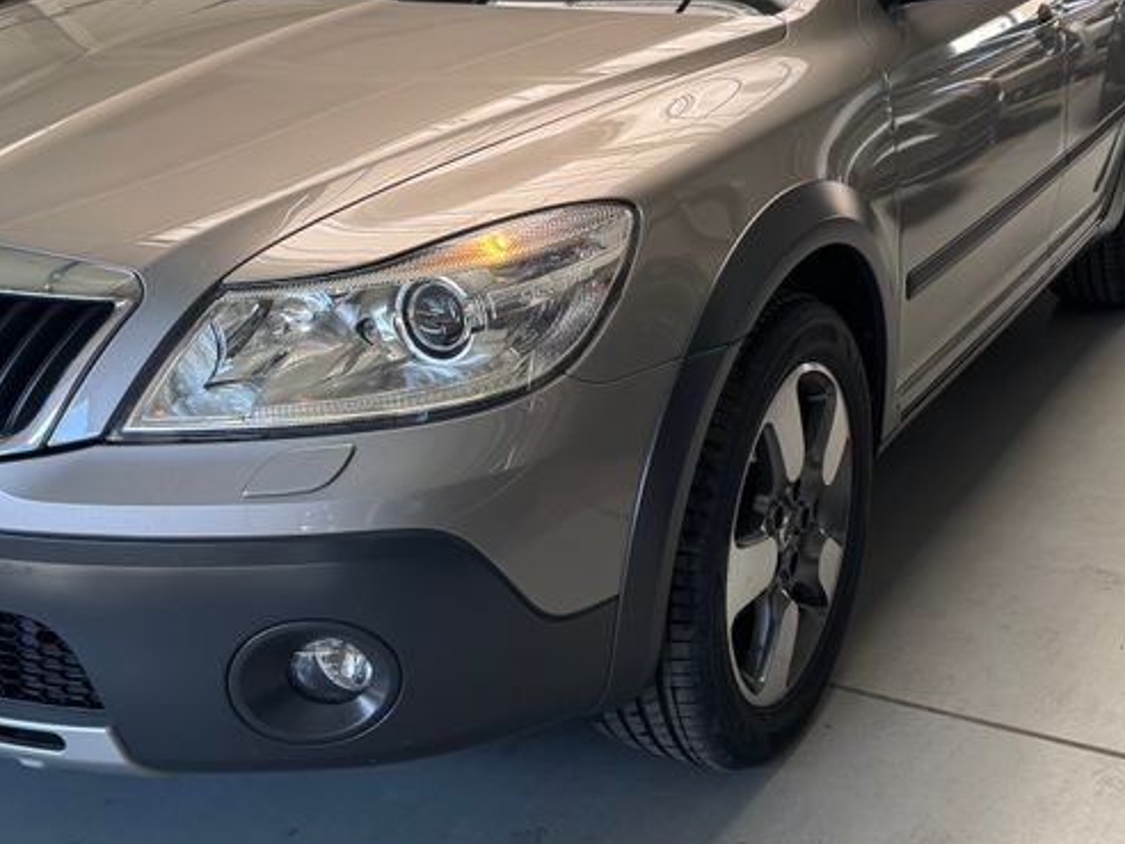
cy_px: 210
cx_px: 617
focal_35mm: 50
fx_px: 1625
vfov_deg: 28.7
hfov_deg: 38.2
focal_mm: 6.76
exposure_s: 1/121
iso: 100
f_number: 1.78
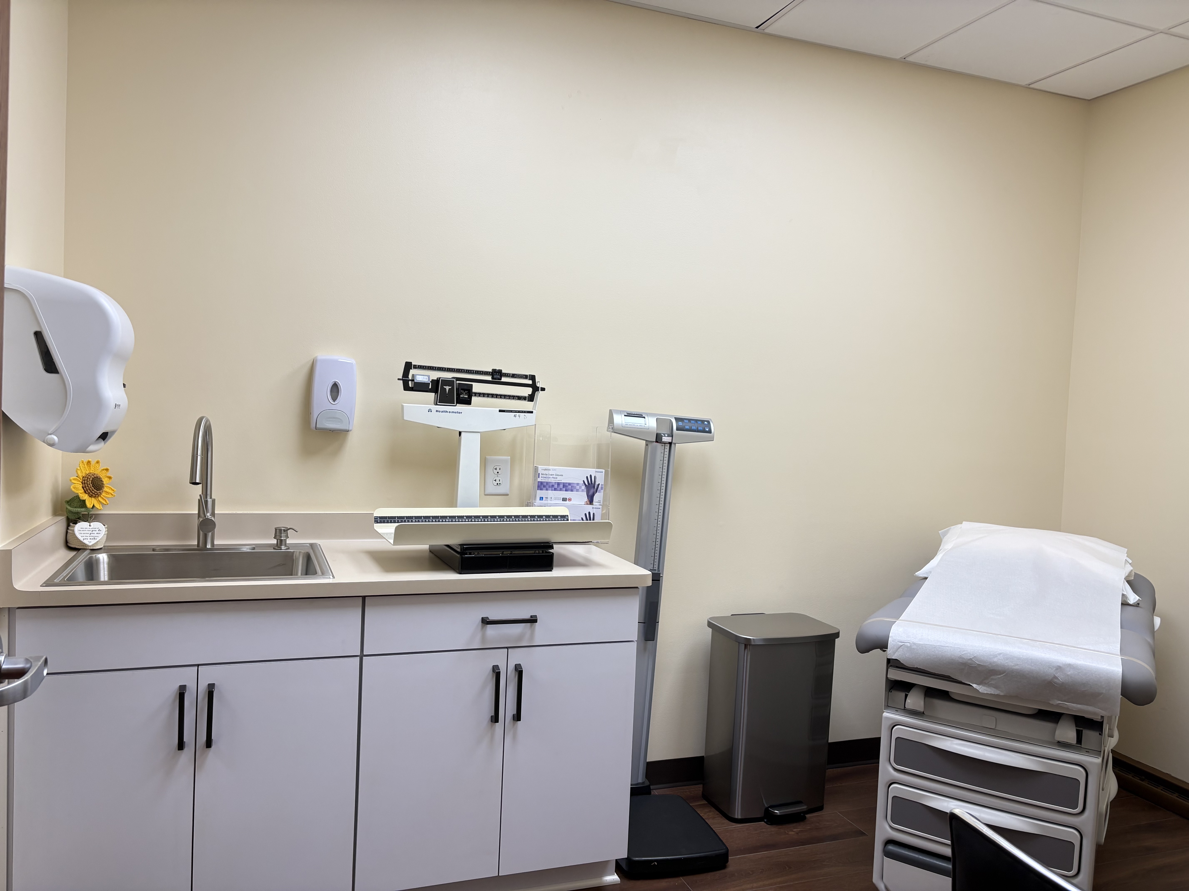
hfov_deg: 67.3
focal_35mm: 26
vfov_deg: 53.1
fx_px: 893
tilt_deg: -2.8
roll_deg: -2.1
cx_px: 594
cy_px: 446
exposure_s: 1/120
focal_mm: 5.96
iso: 80
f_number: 1.6
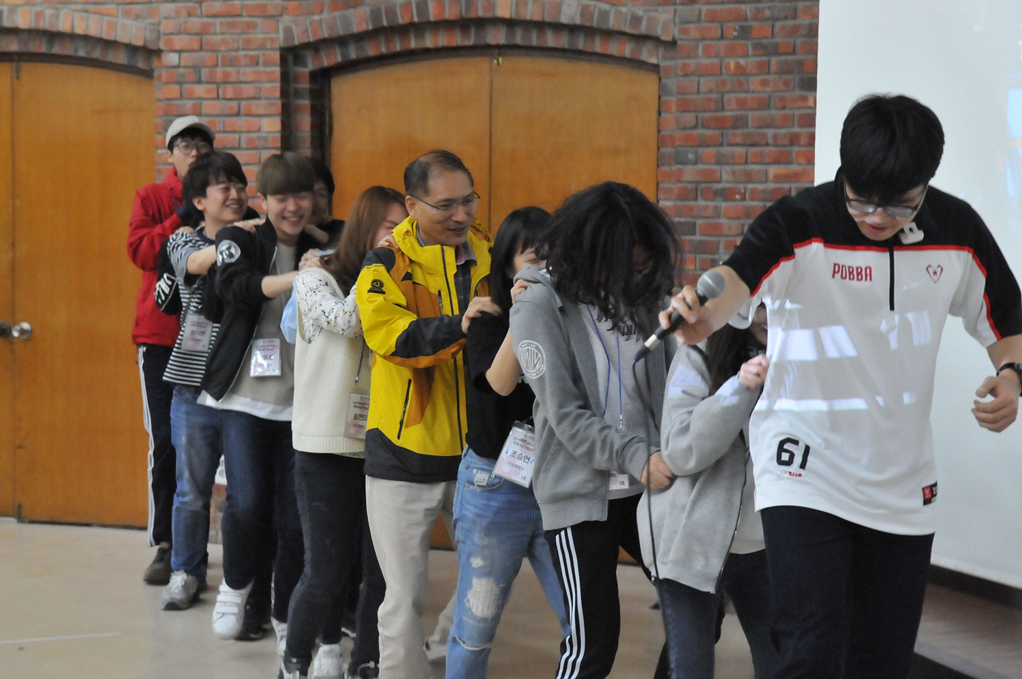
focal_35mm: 82
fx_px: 2339
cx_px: 511
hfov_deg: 24.6
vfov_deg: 16.5
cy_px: 340
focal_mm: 55
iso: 3200
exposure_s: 1/100
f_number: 5.6
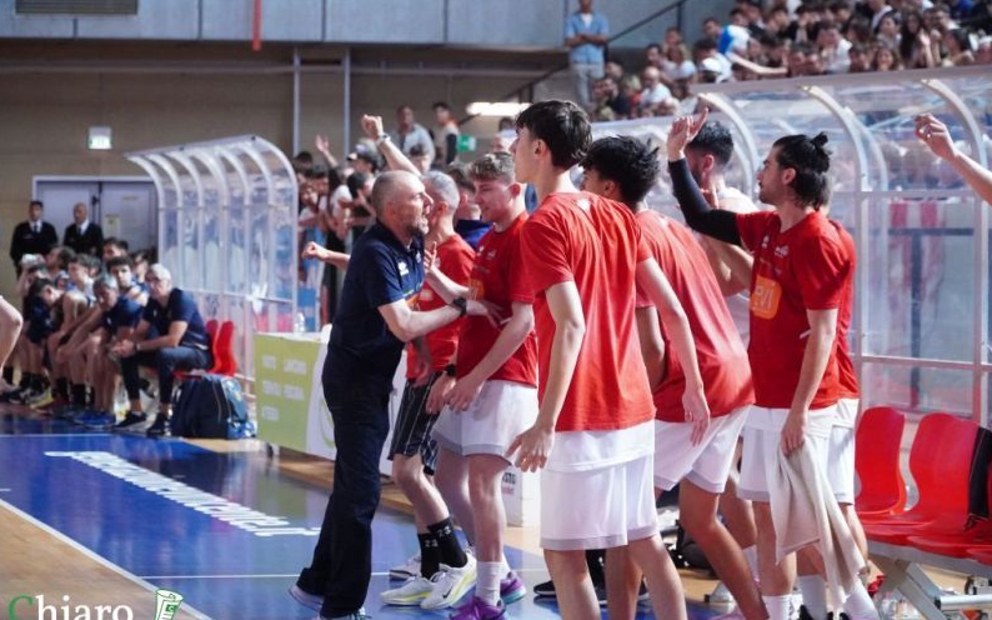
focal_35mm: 113
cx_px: 494
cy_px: 315
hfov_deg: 18.5
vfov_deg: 11.6
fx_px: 3041
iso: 5000
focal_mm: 73
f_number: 4
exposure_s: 1/640
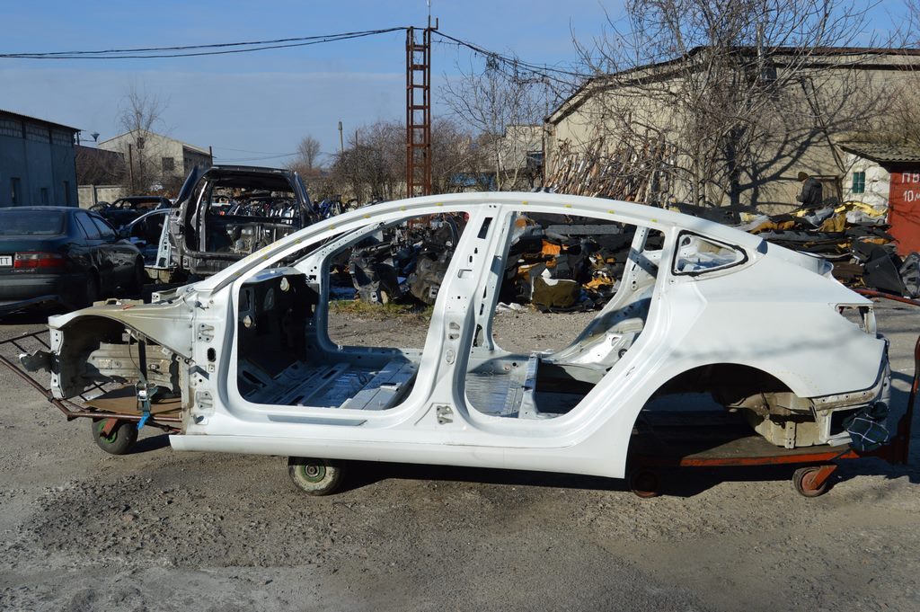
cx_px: 460
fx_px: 766
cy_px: 306
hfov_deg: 62.0
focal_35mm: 30
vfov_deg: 43.5
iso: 100
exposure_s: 1/320
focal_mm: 20
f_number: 9
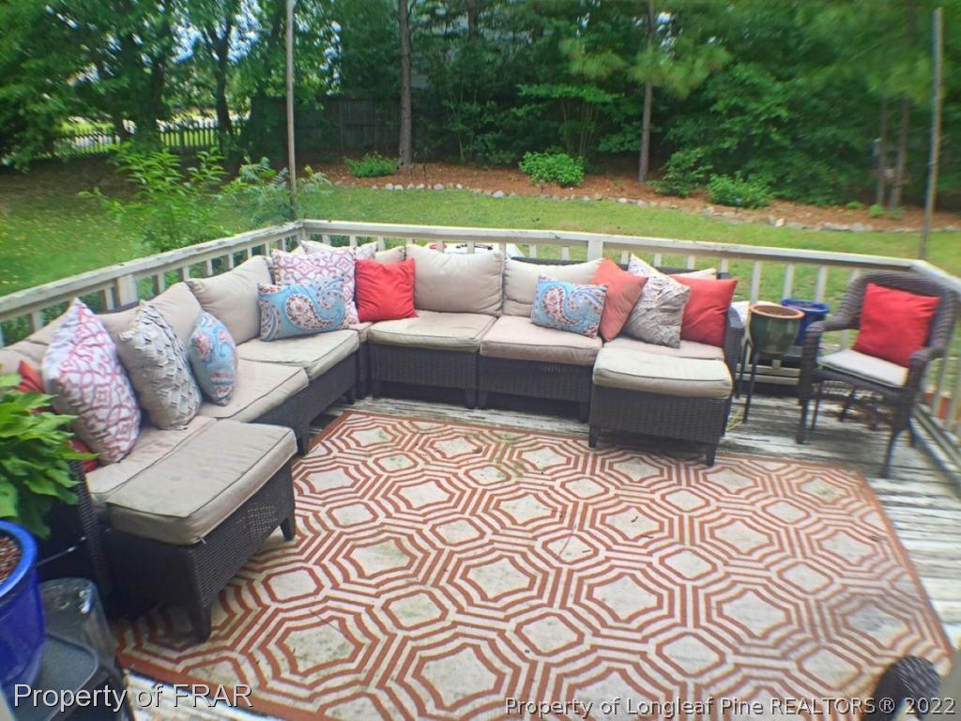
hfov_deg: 61.7
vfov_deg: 48.2
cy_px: 360
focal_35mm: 29
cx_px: 480
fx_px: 805
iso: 32
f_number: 2.2
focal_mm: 4.15
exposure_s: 1/542
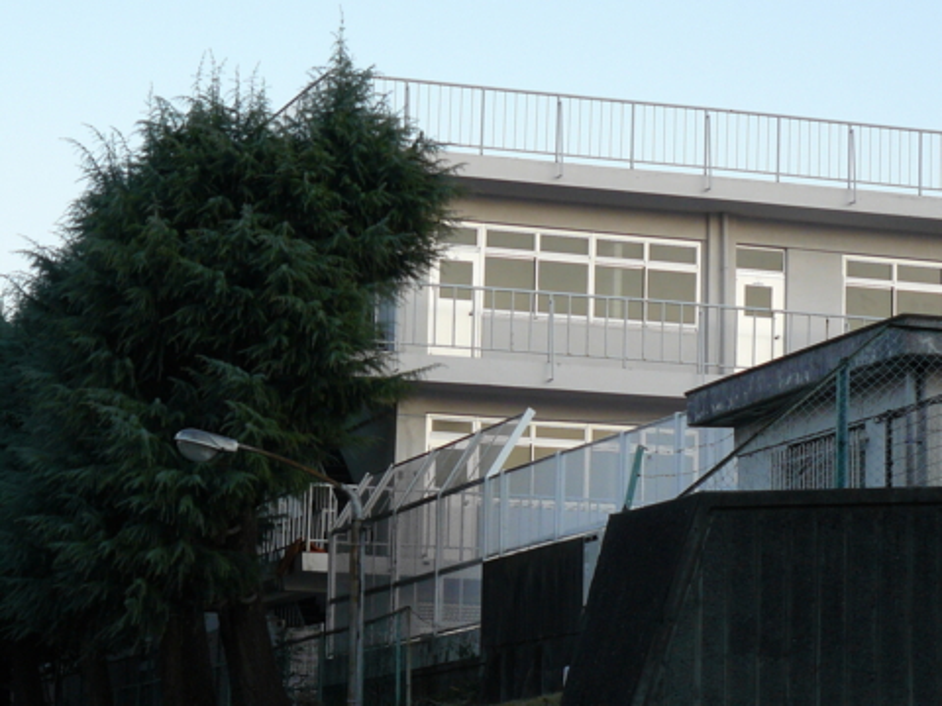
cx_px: 471
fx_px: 3238
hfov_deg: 16.6
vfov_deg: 12.5
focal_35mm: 119
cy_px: 353
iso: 125
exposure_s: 1/125
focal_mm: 13.1
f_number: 3.2
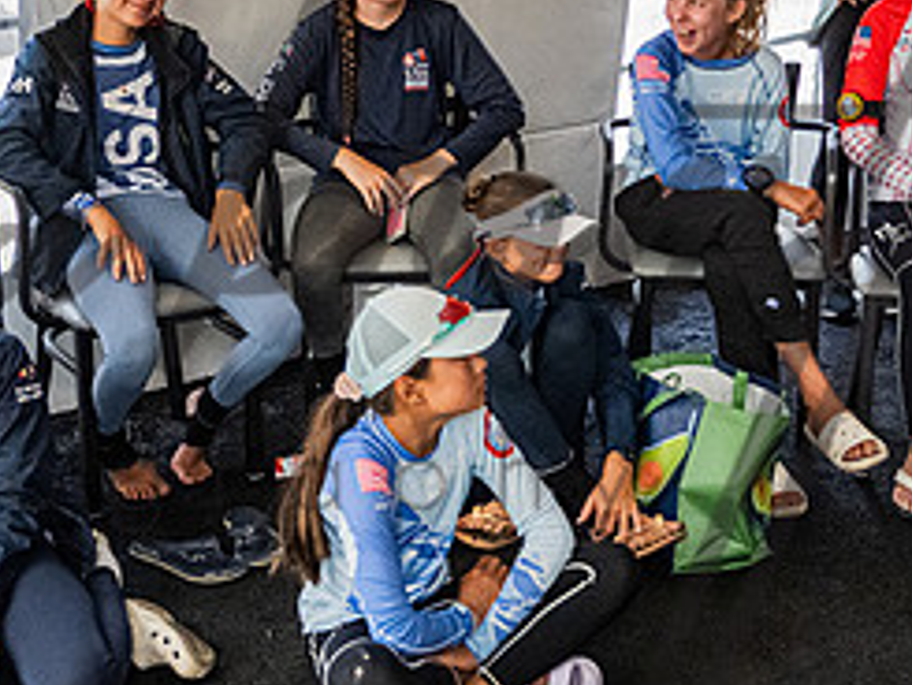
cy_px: 199
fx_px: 1740
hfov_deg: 29.4
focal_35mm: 66
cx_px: 469
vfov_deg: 22.1
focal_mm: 28
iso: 6400
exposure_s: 1/2500
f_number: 4
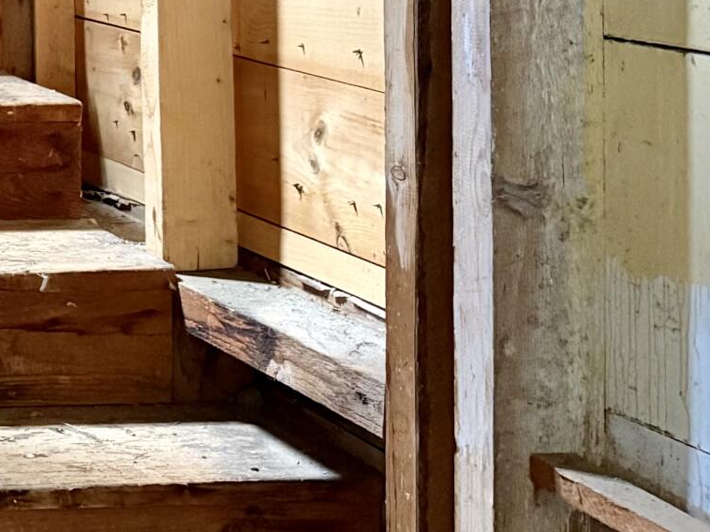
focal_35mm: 95
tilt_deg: +0.1
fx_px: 1948
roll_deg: +0.9
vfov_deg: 15.0
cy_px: -123
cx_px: -630
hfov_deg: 16.6
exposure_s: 1/40
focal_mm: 6.76
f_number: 1.78
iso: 1000
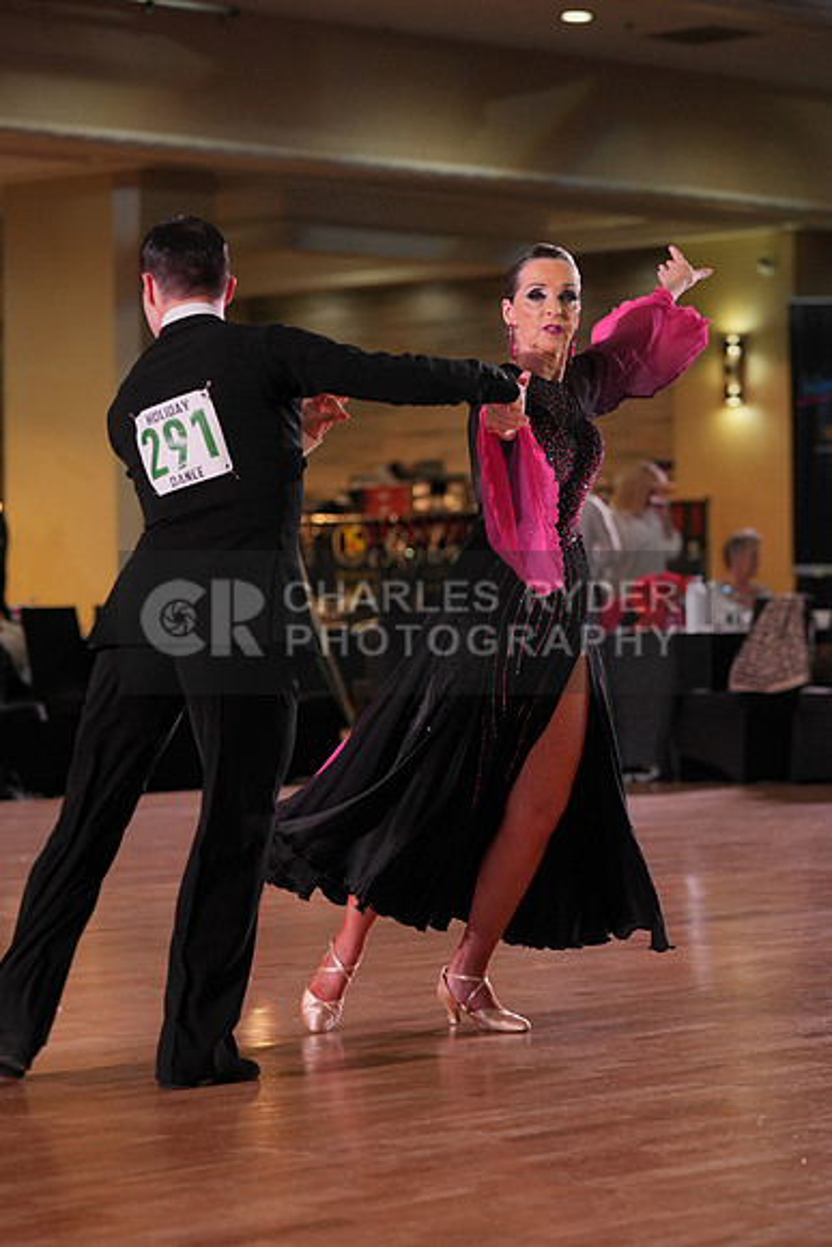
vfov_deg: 18.4
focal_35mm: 111
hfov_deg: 12.3
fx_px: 3845
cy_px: 624
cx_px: 416
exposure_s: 1/500
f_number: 4
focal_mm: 111
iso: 1250
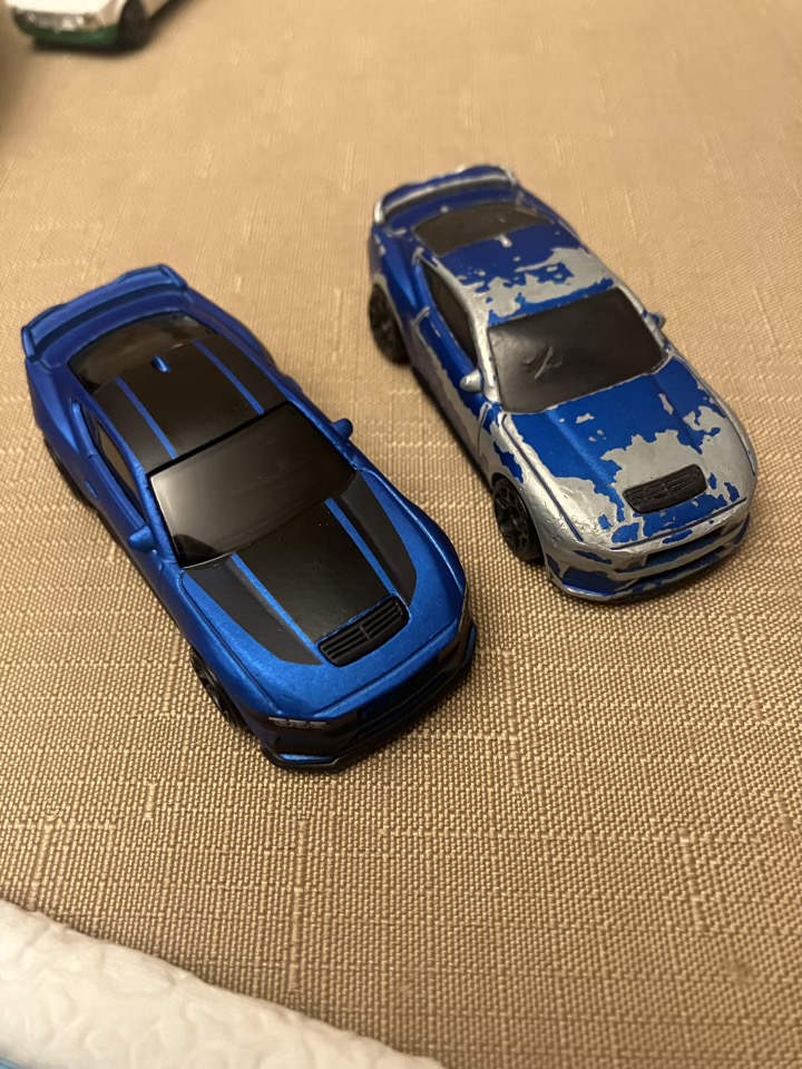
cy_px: 534
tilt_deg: -52.1
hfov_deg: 49.7
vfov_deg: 63.4
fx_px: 865
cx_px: 401
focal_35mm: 28
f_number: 1.8
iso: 250
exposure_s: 1/40
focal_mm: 3.99
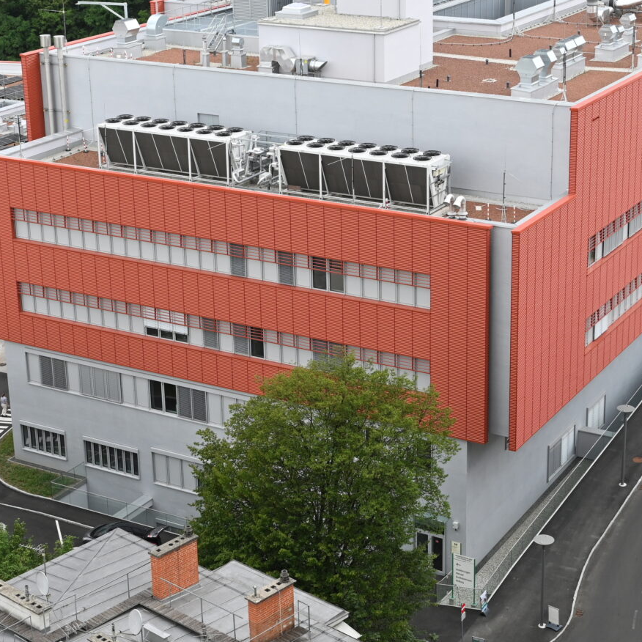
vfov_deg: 23.5
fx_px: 1537
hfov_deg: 23.6
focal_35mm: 73
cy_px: 248
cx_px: 348
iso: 200
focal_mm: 29.5
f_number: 5.6
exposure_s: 1/250
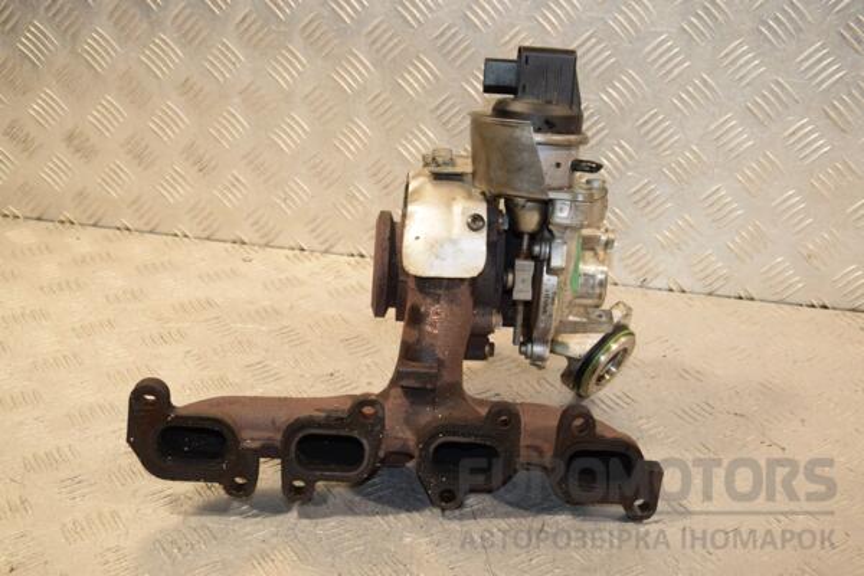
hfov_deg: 41.1
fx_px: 1152
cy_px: 288
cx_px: 432
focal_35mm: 48
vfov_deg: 28.1
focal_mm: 32
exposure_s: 1/200
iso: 800
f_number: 6.3
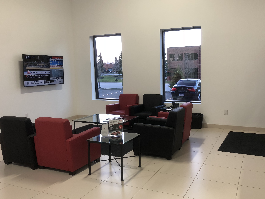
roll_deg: +0.8
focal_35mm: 33
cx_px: 141
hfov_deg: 55.3
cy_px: 95
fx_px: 253
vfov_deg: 42.9
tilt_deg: -5.5
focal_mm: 4
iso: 25
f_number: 1.8
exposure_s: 1/40
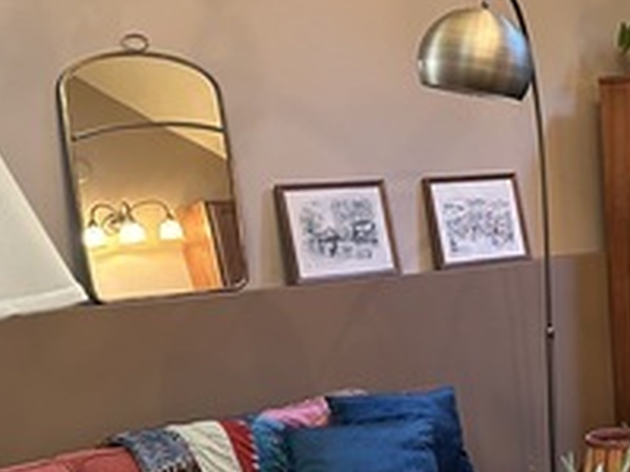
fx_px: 1456
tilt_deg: -5.5
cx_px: 622
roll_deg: +3.1
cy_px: 302
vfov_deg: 18.4
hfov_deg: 23.4
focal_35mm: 80
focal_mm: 6.86
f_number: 1.78
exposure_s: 1/60
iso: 640
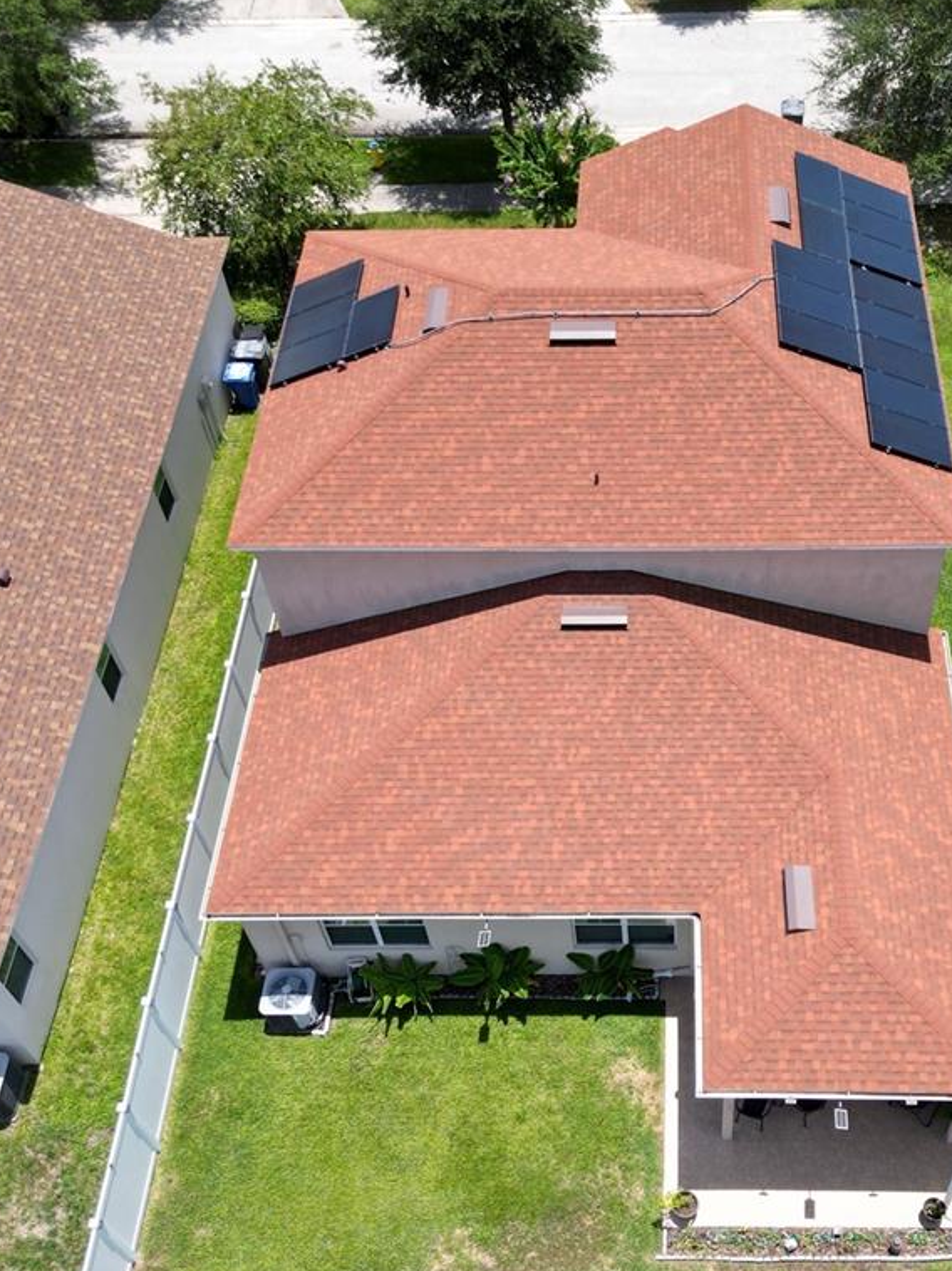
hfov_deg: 37.2
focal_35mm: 38
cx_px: 647
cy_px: 711
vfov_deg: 48.9
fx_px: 1394
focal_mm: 6.72
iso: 110
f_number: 1.7
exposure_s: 1/2500
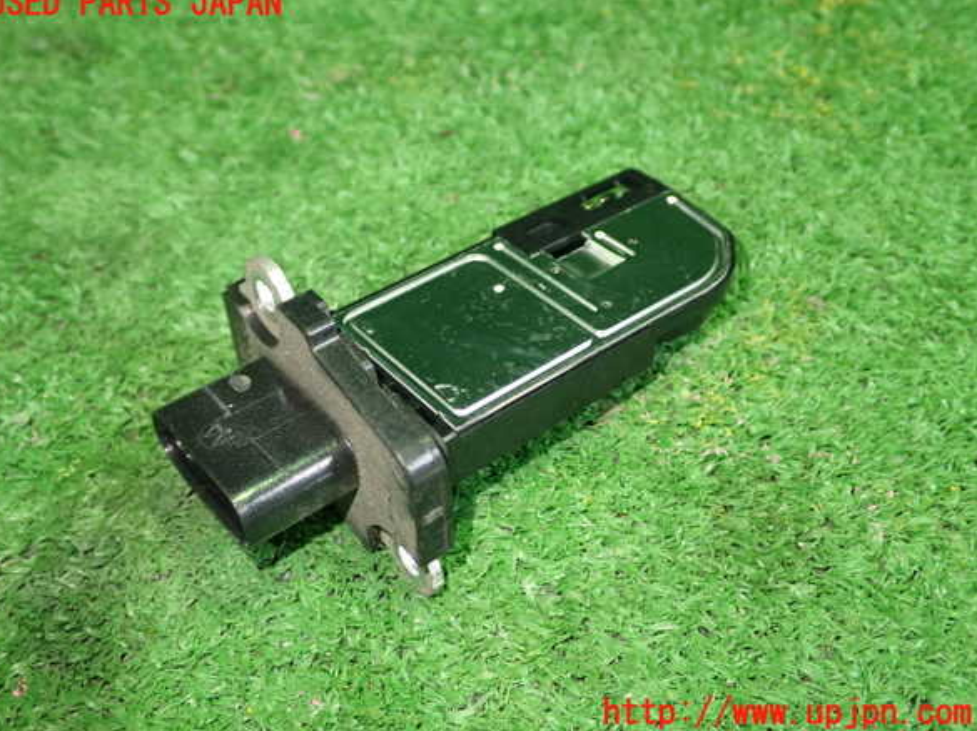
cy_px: 359
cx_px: 479
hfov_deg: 47.9
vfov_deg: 36.8
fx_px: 1100
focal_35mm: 39
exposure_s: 1/40
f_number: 2.7
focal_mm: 6.83
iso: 500
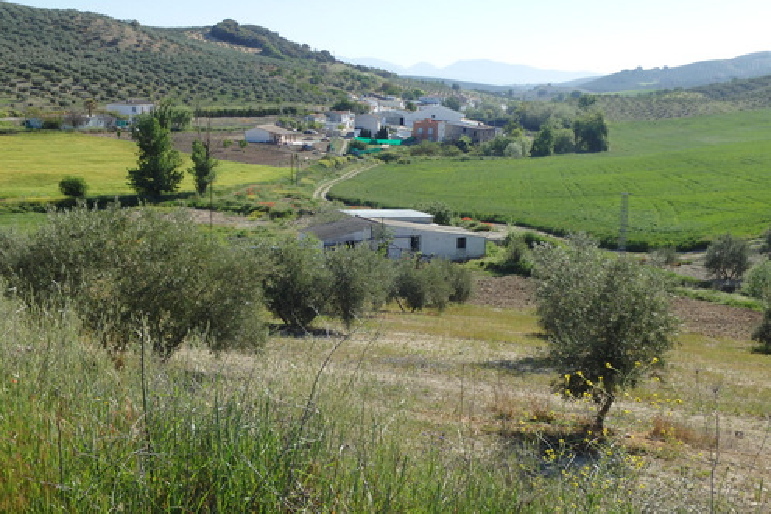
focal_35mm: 42
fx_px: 899
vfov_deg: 31.9
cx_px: 388
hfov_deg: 46.4
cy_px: 233
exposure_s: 1/640
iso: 125
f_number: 4.7
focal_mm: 7.3
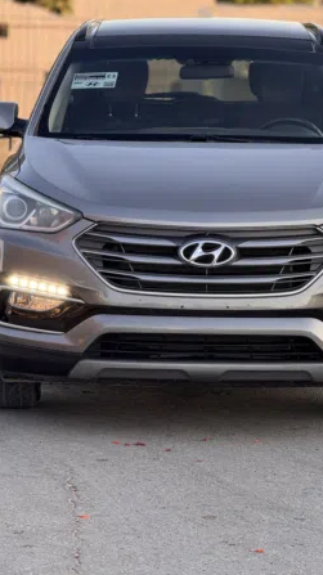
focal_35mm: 156
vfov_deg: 13.8
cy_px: 264
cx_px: 203
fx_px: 2378
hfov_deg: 7.8
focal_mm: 15.66
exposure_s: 1/108
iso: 50
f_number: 2.8
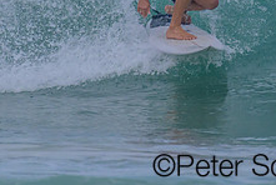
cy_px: -93
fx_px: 21671
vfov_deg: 0.5
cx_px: 336
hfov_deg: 0.7
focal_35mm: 2823
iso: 900
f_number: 11
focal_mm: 800
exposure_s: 1/2000
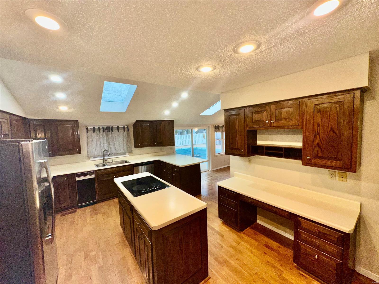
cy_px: 142
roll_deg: +1.8
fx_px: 153
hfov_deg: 102.1
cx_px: 190
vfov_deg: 85.7
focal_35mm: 14
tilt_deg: -4.5
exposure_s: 1/122
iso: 64
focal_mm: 2.22
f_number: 2.2
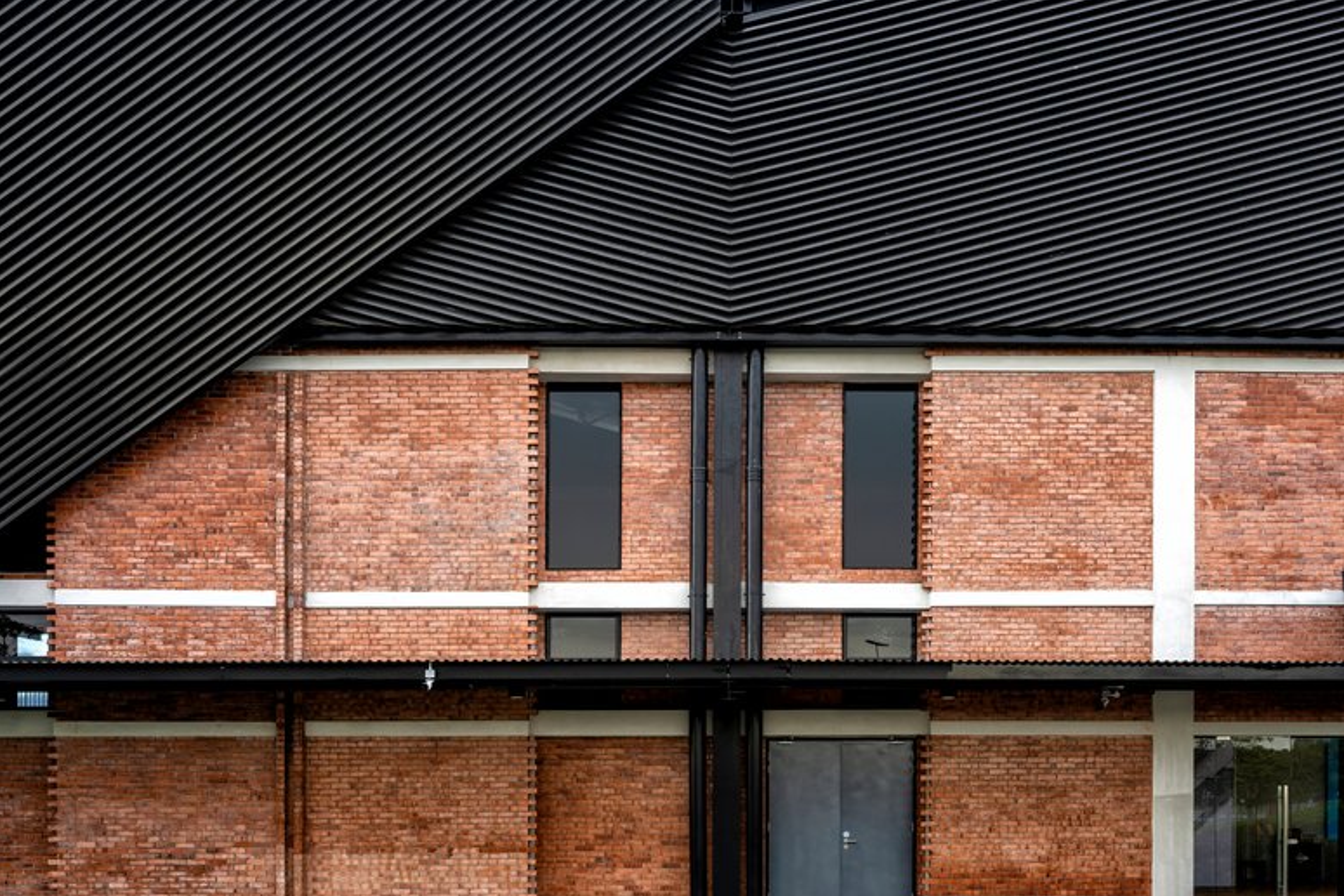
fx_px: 1157
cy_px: 444
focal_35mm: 31
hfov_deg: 60.3
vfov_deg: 42.3
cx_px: 677
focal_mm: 30
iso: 200
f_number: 13
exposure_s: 1/10
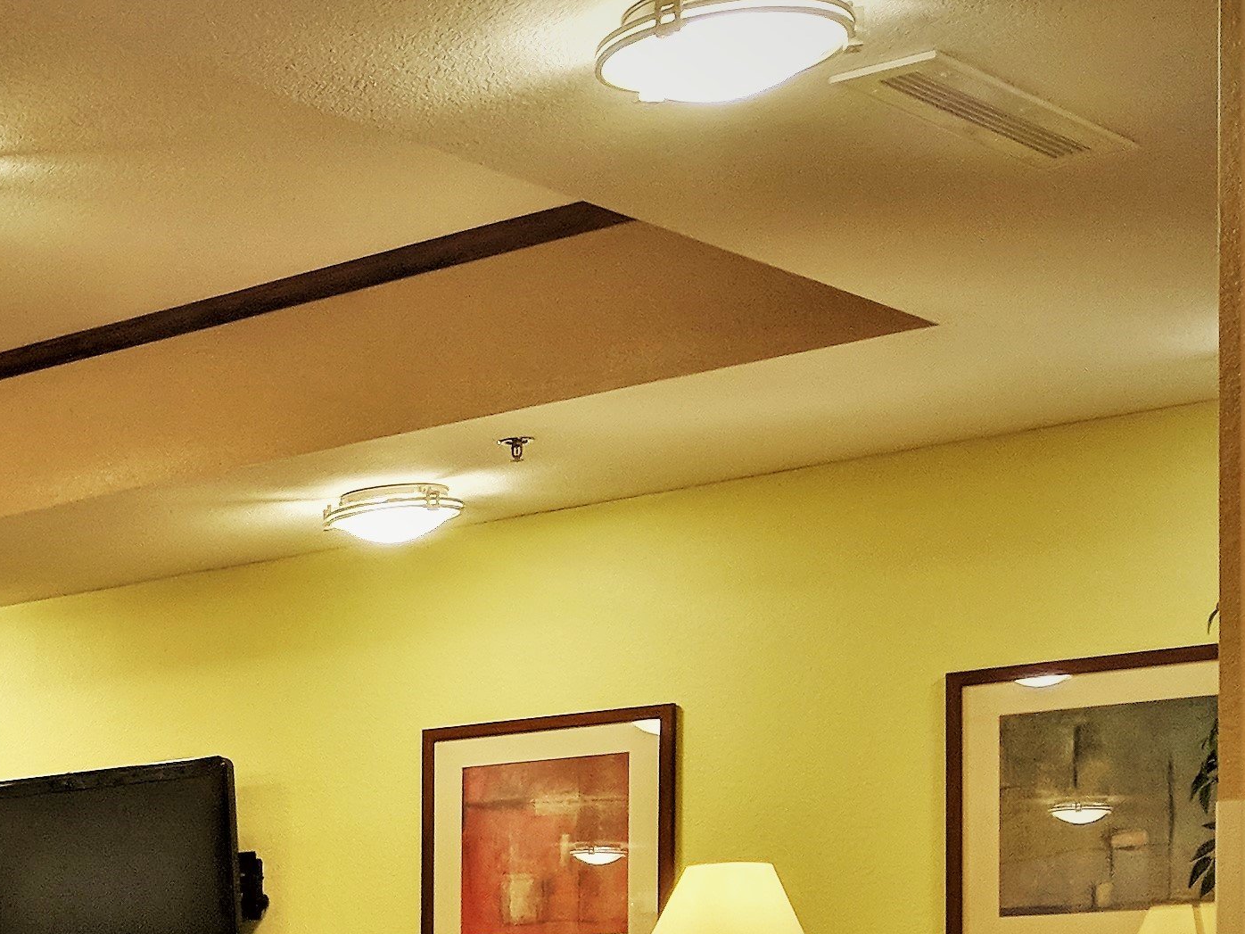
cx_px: -550
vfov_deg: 17.9
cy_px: 1148
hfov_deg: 21.5
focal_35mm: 78
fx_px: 2805
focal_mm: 4.44
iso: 55
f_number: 1.8
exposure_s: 1/125
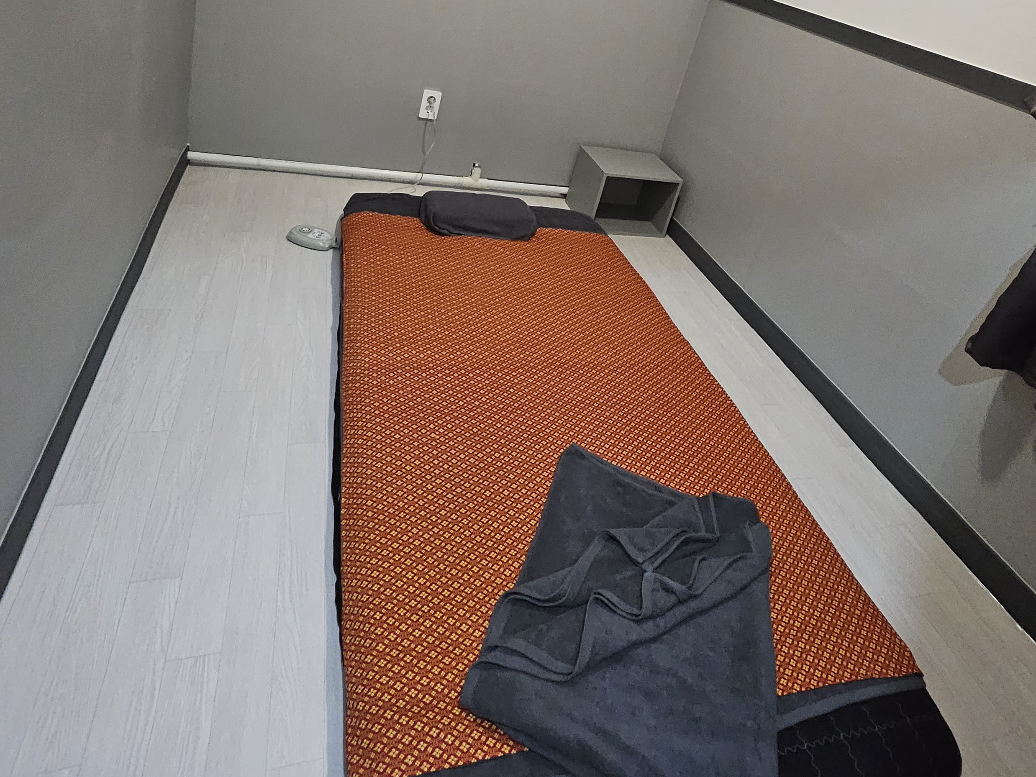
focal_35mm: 21
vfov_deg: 58.7
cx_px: 566
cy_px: 159
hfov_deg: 78.8
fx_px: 628
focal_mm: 1.7
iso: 800
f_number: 2.2
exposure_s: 1/24
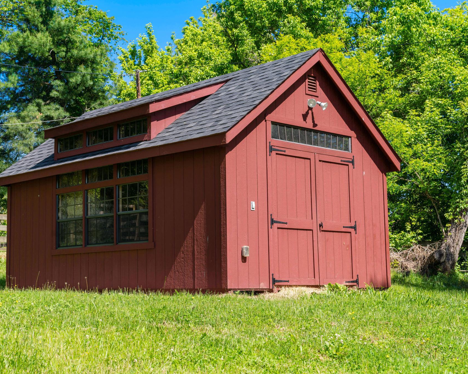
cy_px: 187
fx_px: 817
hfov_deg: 31.9
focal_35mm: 59
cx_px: 193
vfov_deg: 25.8
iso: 100
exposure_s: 1/250
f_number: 8
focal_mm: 52
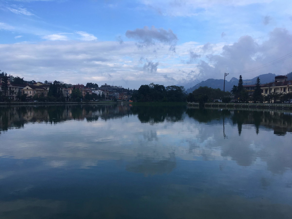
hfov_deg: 61.7
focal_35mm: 29
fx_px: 245
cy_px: 110
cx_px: 146
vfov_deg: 48.2
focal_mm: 4.15
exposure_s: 1/527
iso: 25
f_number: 2.2
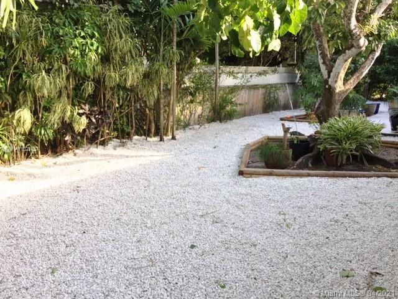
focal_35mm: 29
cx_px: 199
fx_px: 333
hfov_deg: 61.7
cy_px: 150
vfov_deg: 48.2
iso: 50
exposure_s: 1/120
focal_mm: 4.15
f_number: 2.2
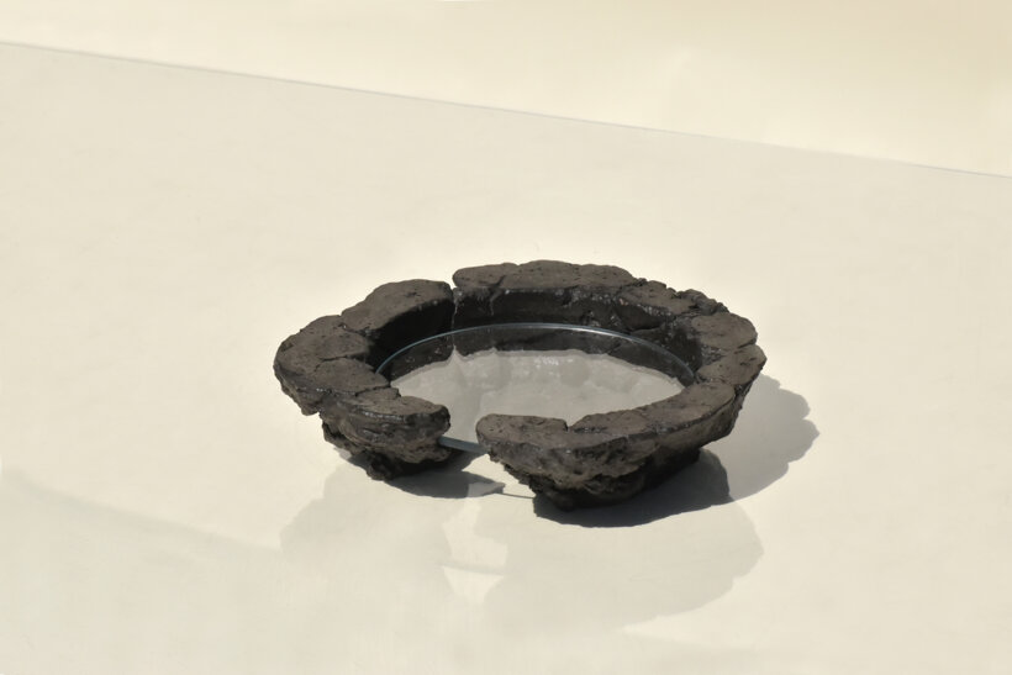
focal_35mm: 135
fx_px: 3795
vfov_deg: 10.2
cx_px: 506
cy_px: 338
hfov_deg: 15.2
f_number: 20
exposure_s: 1/2500
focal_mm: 90
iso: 1000
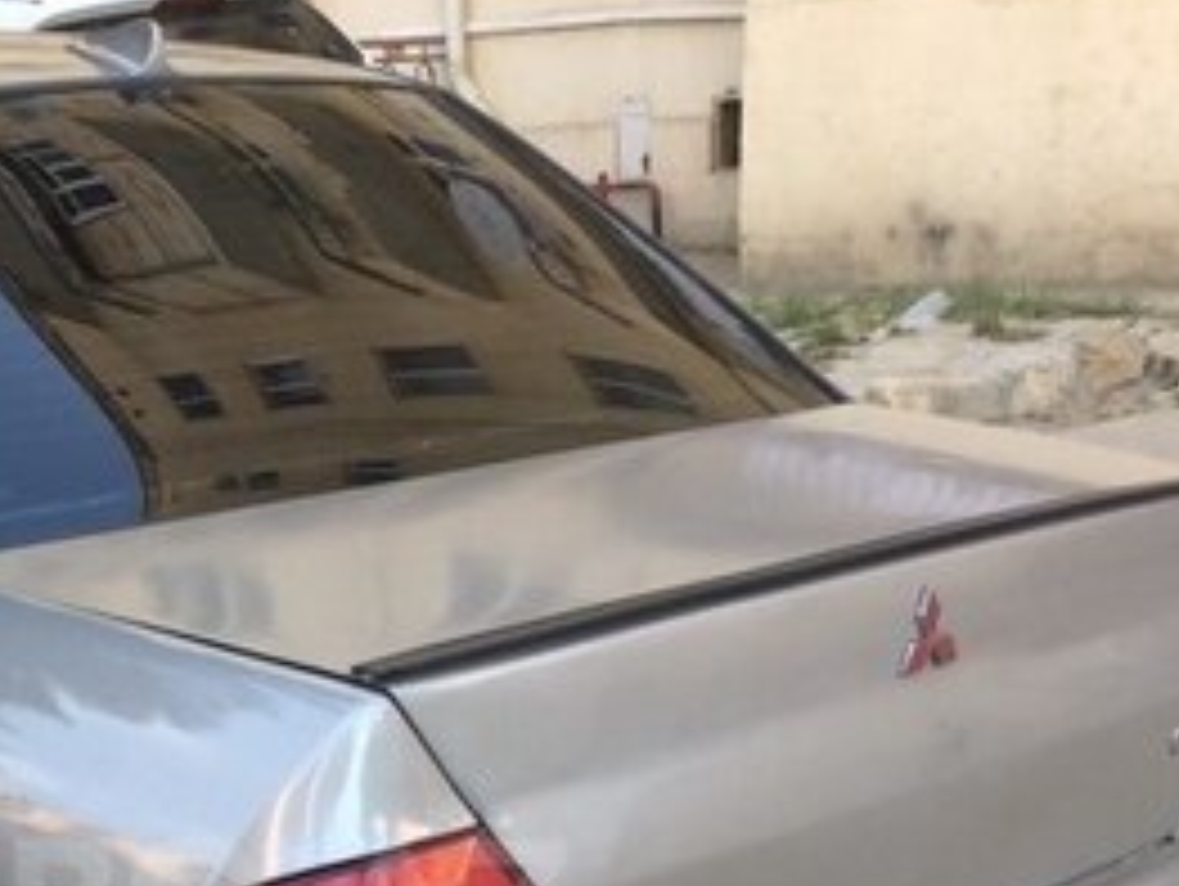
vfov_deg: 19.6
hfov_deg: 25.8
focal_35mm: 73
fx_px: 2489
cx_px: 108
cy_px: 906
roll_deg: +4.1
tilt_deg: -19.1
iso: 32
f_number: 2.2
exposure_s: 1/104
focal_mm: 4.15
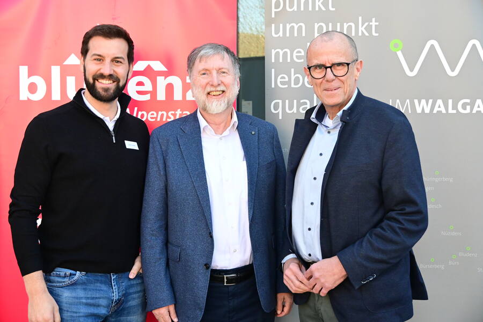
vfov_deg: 26.9
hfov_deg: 39.4
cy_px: 161
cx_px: 242
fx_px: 674
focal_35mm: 50
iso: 2500
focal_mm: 33.5
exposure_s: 1/1000
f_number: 5
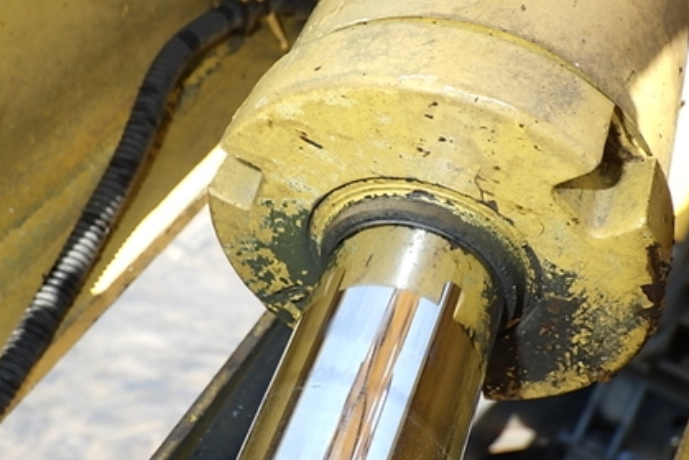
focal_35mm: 50
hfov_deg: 39.6
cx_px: 350
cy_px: 232
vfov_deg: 27.0
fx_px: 958
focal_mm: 7.5
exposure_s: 1/320
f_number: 4.2
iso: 125
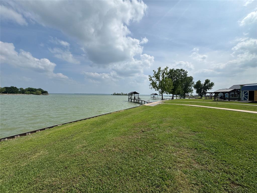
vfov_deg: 85.7
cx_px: 128
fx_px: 104
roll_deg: -0.7
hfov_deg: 102.1
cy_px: 96
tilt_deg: -1.6
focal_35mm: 14
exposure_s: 1/3717
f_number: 2.2
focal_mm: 2.22
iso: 40
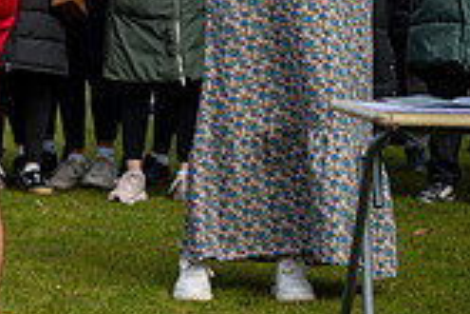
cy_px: -150
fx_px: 2572
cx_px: -299
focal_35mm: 197
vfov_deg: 6.9
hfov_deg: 10.0
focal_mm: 56
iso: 100
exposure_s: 1/1600
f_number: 2.8
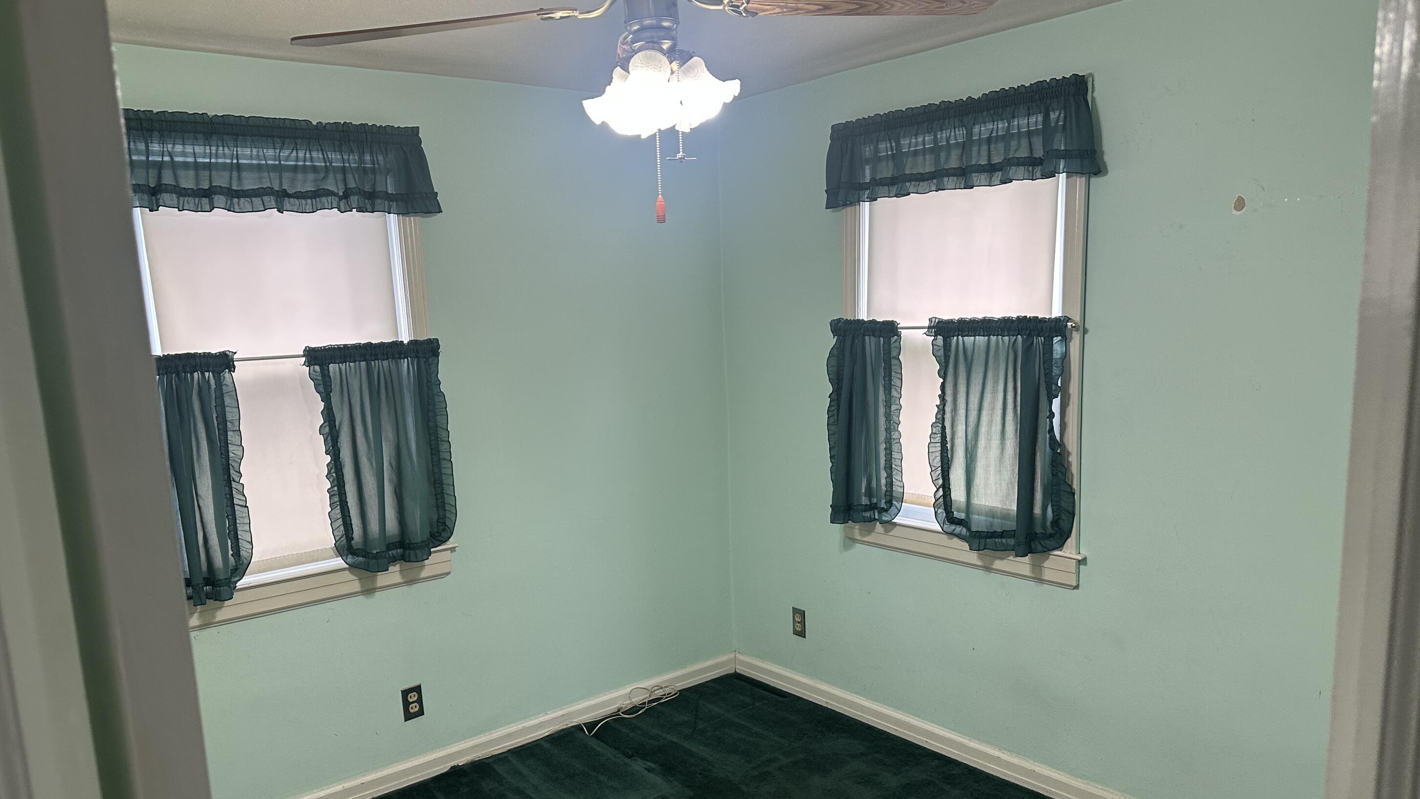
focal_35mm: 27
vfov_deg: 42.7
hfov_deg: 69.9
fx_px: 1017
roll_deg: +2.4
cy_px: 473
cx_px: 694
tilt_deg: -8.4
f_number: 1.78
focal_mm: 6.86
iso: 160
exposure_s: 1/120
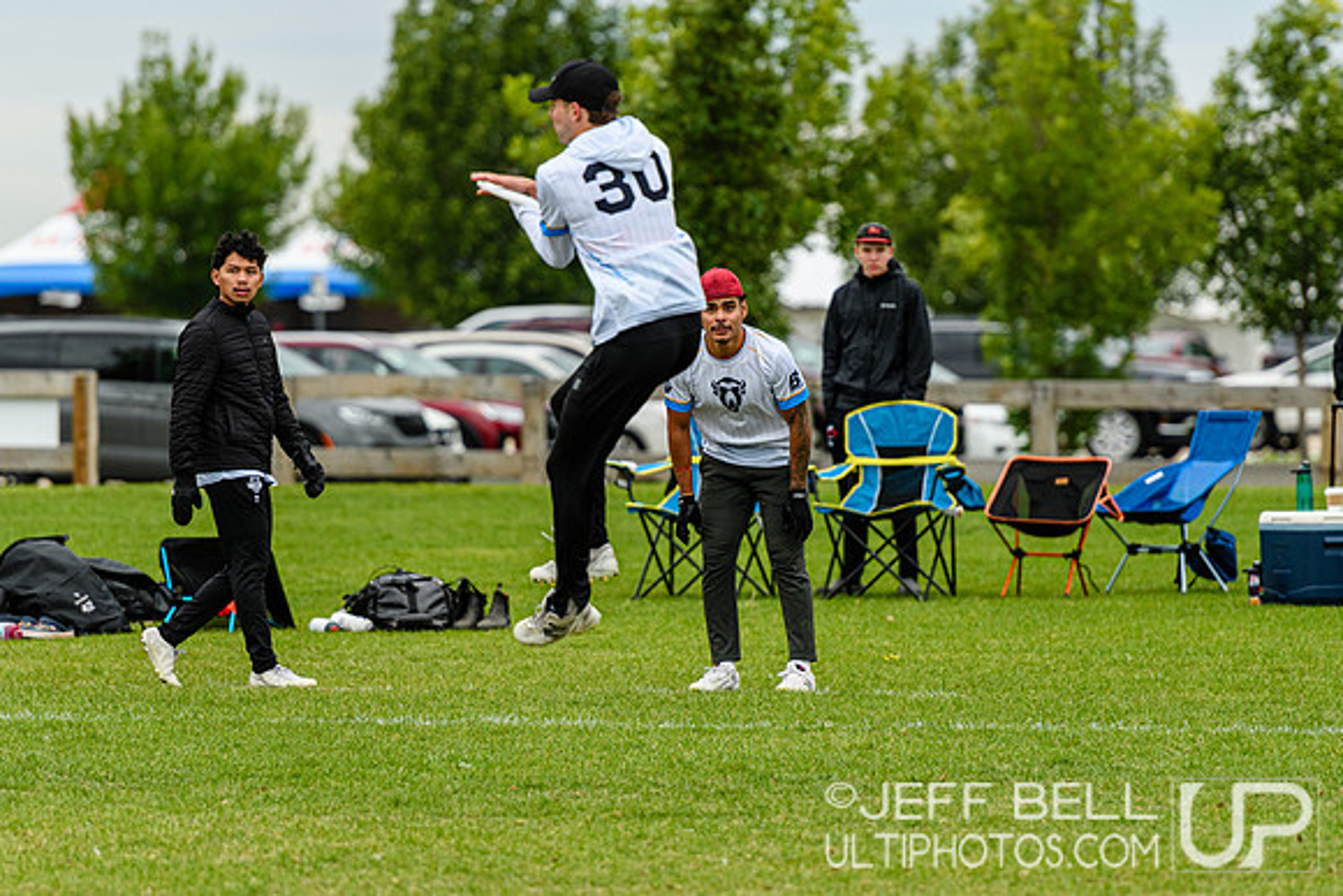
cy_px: 448
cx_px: 672
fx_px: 11194
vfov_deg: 4.6
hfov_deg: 6.9
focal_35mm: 300
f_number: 3.2
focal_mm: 200
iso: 400
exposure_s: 1/1000
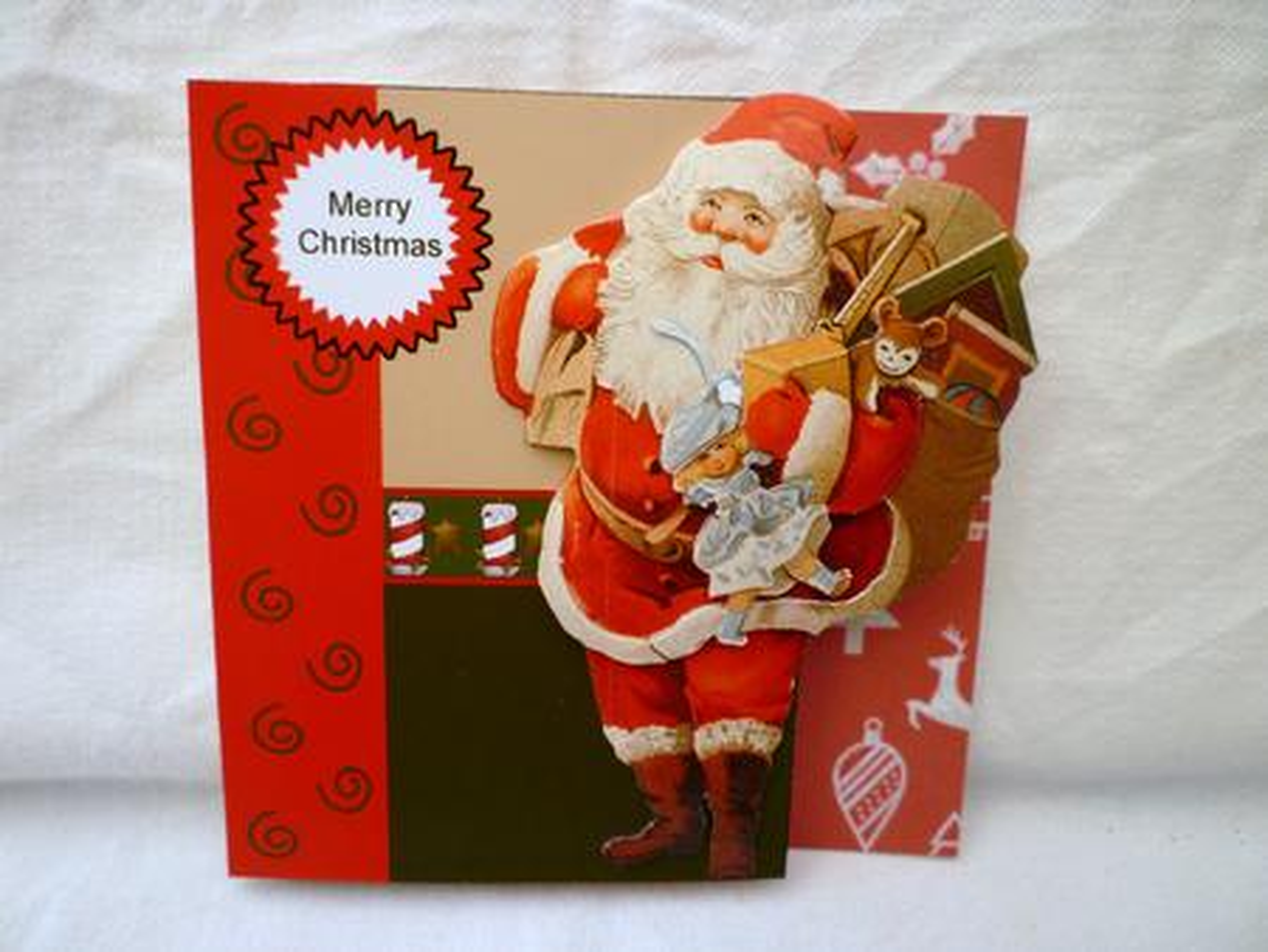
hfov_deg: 61.6
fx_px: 1063
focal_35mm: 29
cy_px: 476
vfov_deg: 48.3
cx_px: 634
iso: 80
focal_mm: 5.2
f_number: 3.3
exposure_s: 1/80
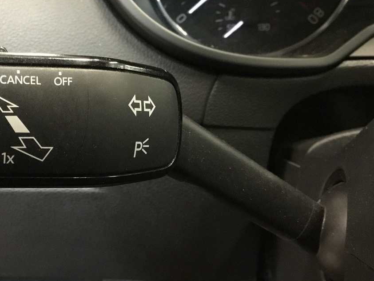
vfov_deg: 27.5
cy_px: 136
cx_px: 120
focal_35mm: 53
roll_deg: +3.6
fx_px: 573
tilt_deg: -25.1
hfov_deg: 35.8
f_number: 2.4
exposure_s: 1/17
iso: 500
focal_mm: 3.3
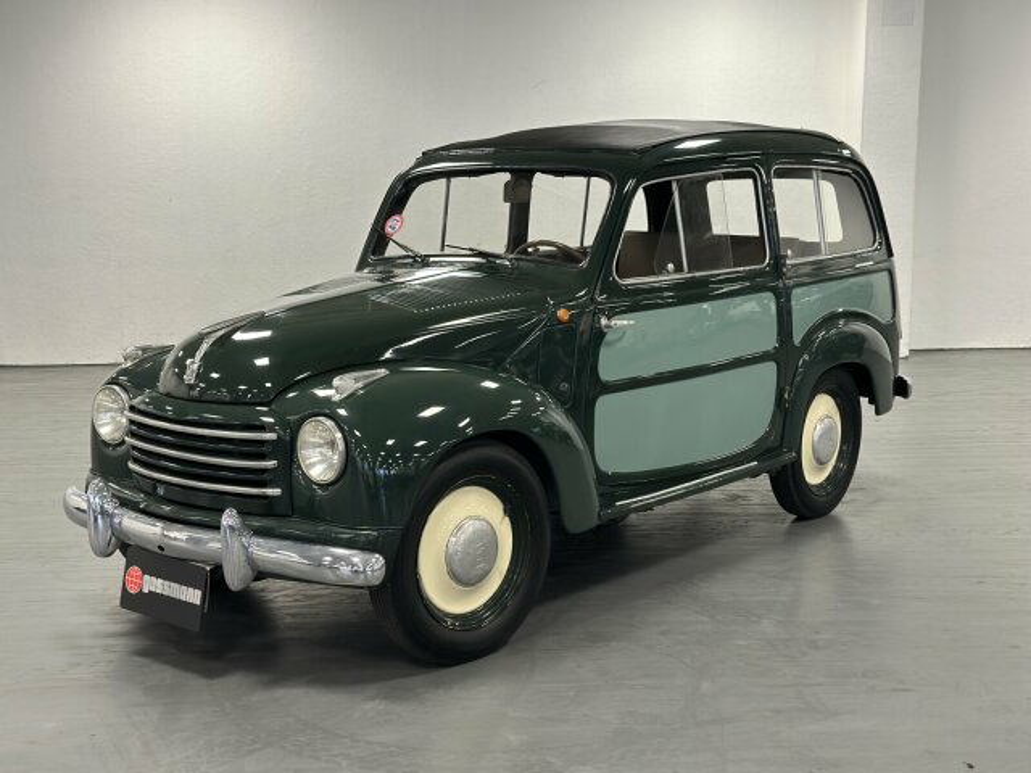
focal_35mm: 48
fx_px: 1430
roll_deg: -0.2
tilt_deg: -10.4
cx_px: 516
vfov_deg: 30.3
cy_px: 386
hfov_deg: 39.7
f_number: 1.78
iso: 160
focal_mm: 6.86
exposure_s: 1/60
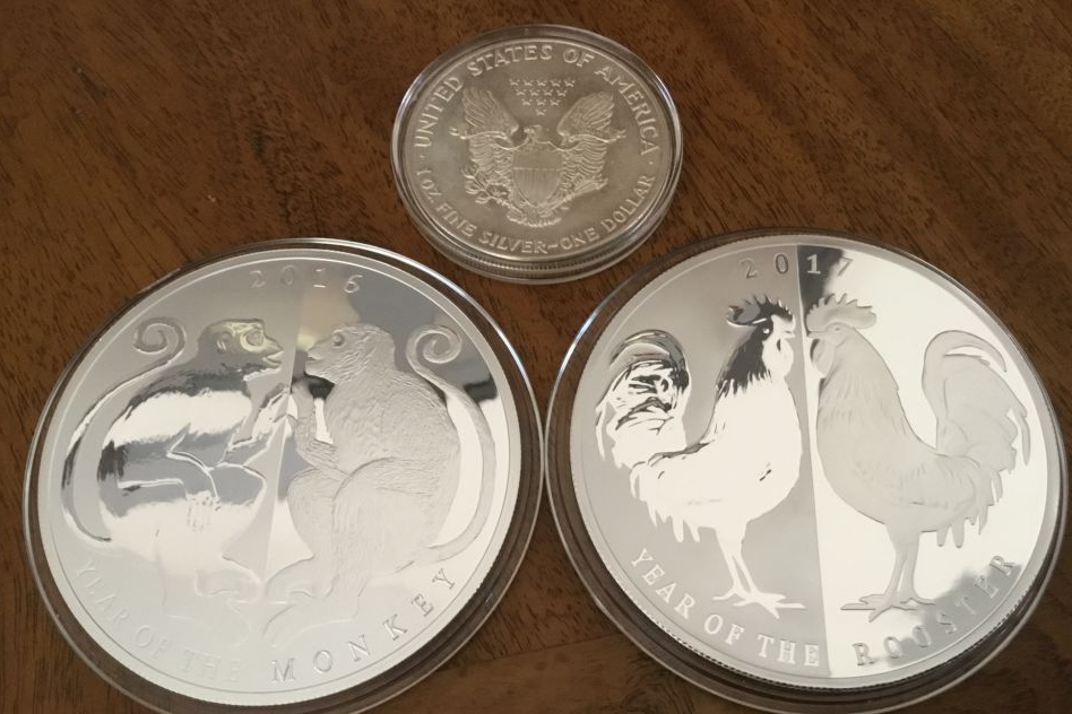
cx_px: 552
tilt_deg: -68.2
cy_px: 406
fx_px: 1012
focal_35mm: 34
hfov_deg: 55.8
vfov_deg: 38.8
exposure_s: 1/24
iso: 200
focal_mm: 3.3
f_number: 2.4
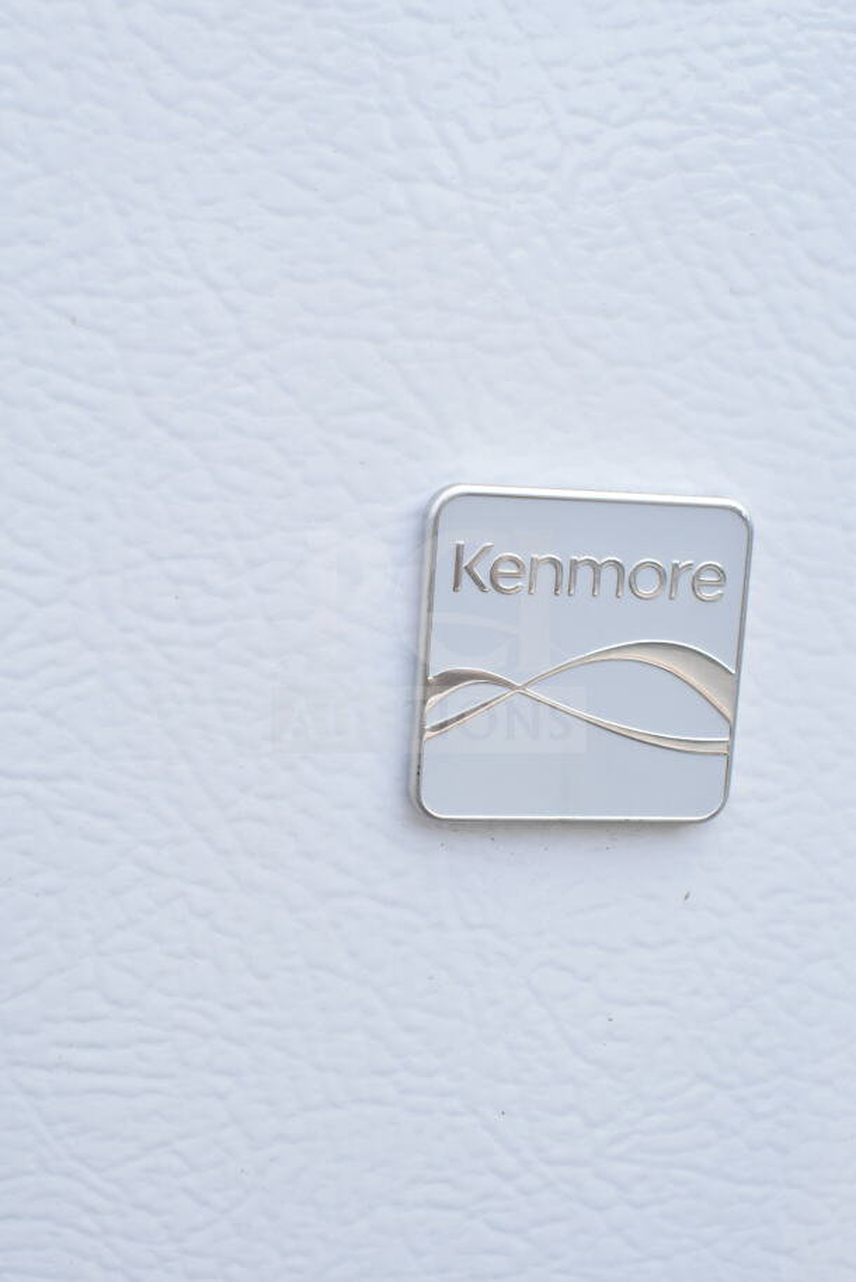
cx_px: 428
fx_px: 1711
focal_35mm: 48
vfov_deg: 41.1
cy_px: 641
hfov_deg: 28.1
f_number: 13
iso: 1600
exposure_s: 1/640
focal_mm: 32
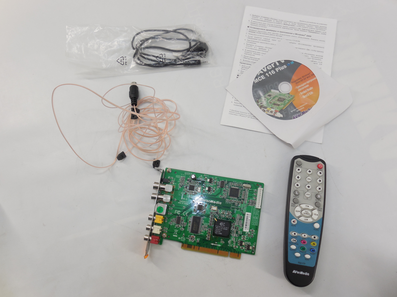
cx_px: 198
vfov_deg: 53.1
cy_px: 148
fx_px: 298
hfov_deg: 67.3
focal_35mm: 26
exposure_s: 1/30
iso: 125
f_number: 3.5
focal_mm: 4.6
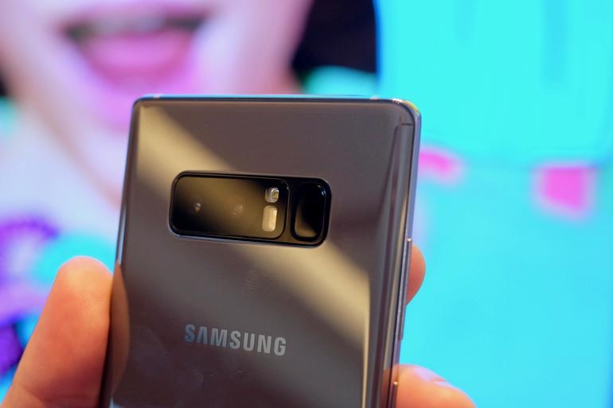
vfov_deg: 25.5
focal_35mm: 53
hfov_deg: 37.5
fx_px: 902
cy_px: 204
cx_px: 306
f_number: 4
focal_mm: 35
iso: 2500
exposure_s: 1/75
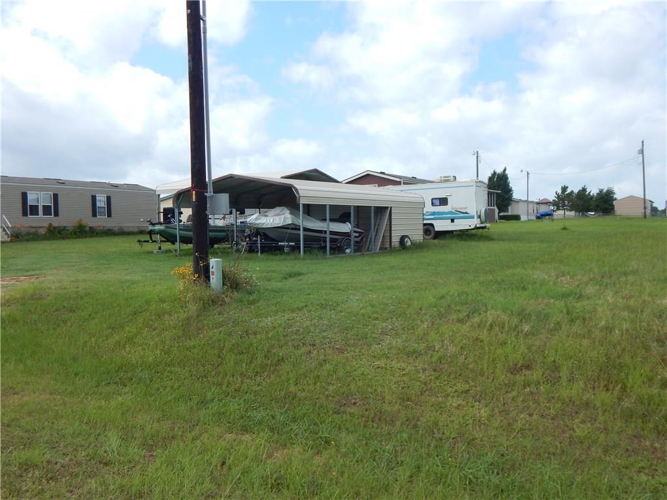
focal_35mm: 31
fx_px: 597
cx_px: 334
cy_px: 250
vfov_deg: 45.4
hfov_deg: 58.4
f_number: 3.2
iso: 125
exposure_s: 1/1250
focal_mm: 5.6
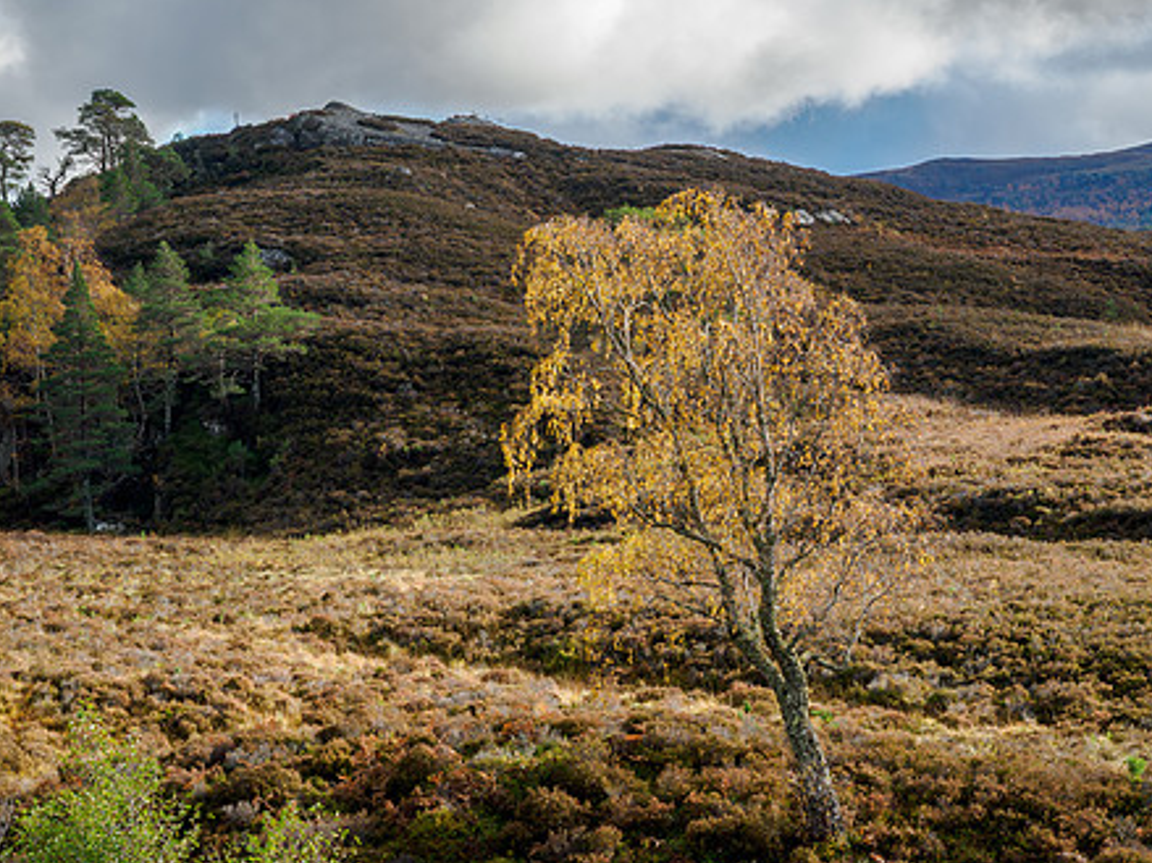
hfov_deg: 17.0
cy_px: 495
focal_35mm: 116
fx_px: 3859
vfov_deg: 12.8
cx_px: 573
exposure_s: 1/50
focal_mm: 40
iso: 200
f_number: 9
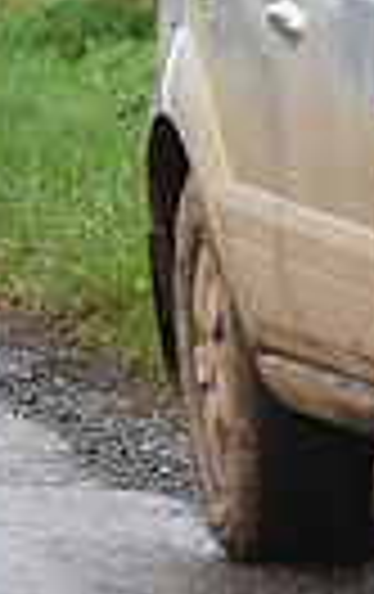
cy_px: -261
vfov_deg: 2.3
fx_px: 14517
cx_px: -631
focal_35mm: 894
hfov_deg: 1.5
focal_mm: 200
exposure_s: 1/1000
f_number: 3.5
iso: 1800
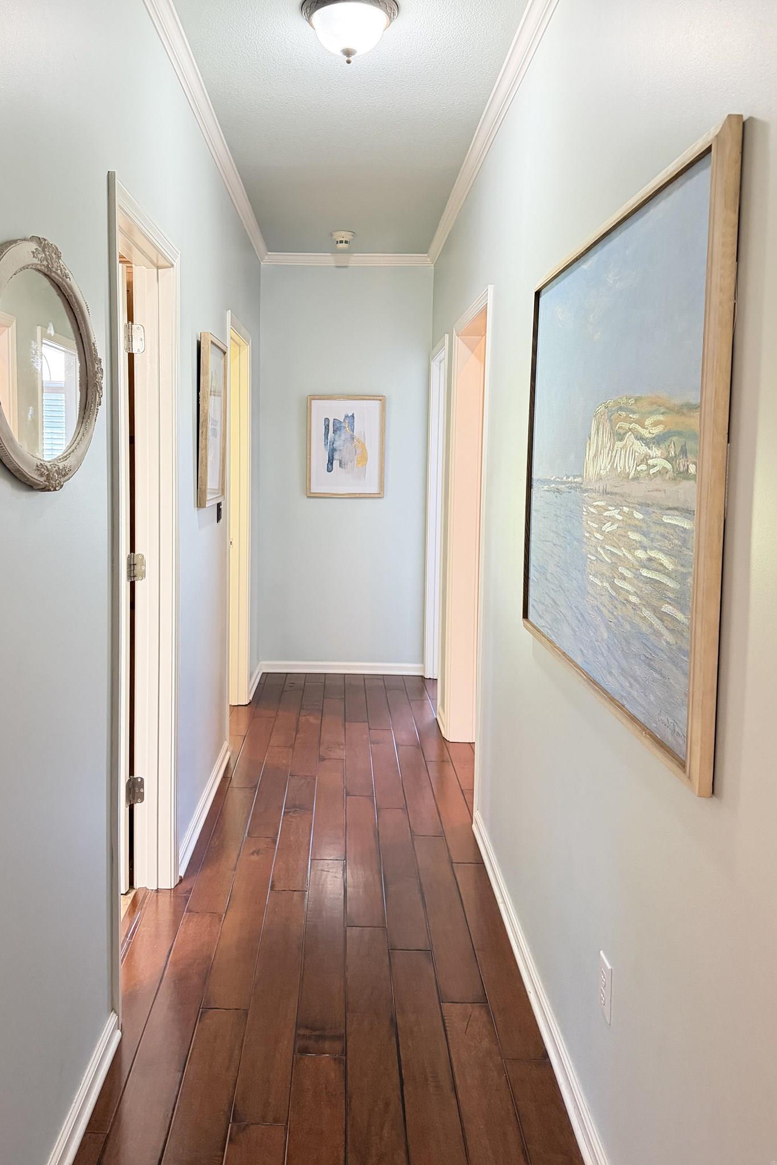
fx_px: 907
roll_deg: -0.6
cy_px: 518
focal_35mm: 28
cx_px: 337
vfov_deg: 65.3
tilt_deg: -2.9
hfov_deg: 46.3
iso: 640
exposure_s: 1/40
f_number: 1.78
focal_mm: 6.76
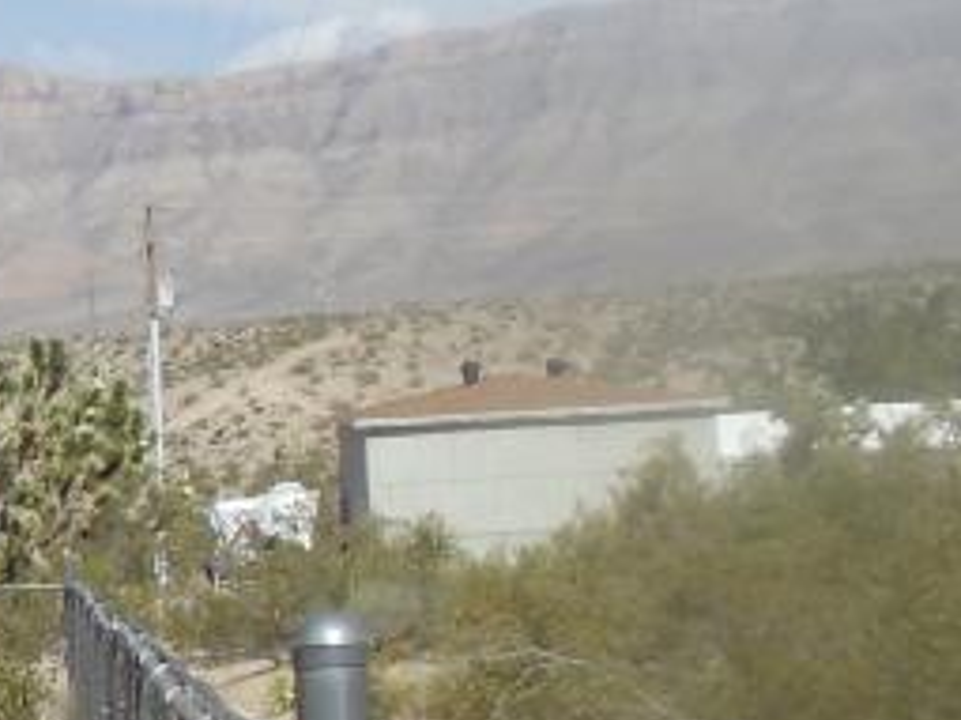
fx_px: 4912
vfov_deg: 8.4
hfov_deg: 10.4
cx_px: -840
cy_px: 479
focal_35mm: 177
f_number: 7.1
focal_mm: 6
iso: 100
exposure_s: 1/400
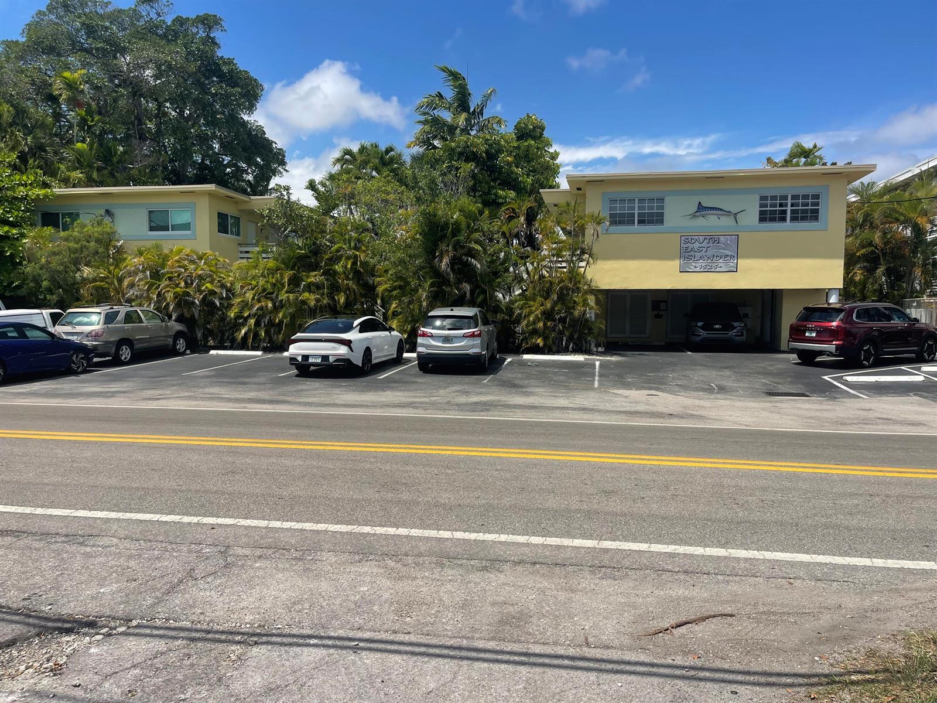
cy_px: 352
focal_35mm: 25
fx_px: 677
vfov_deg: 54.9
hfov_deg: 69.4
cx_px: 468
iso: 32
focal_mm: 5.1
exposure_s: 1/5128
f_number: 1.6
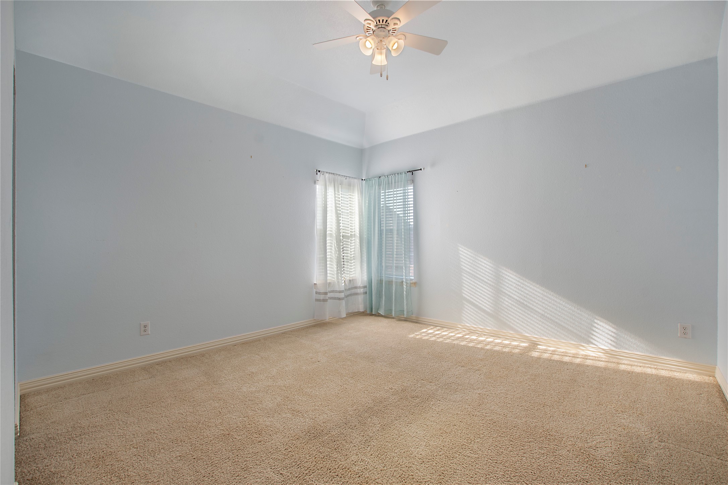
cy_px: 242
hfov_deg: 100.4
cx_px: 364
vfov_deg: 77.3
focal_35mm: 15
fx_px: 303
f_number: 7.1
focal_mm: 10
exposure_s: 1/80
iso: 100
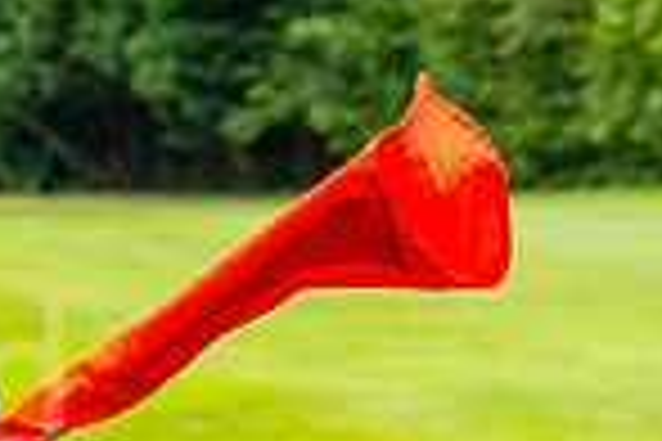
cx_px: -627
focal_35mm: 264
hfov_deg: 7.5
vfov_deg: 5.2
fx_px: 4854
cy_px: 439
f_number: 6.3
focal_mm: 58
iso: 400
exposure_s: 1/500
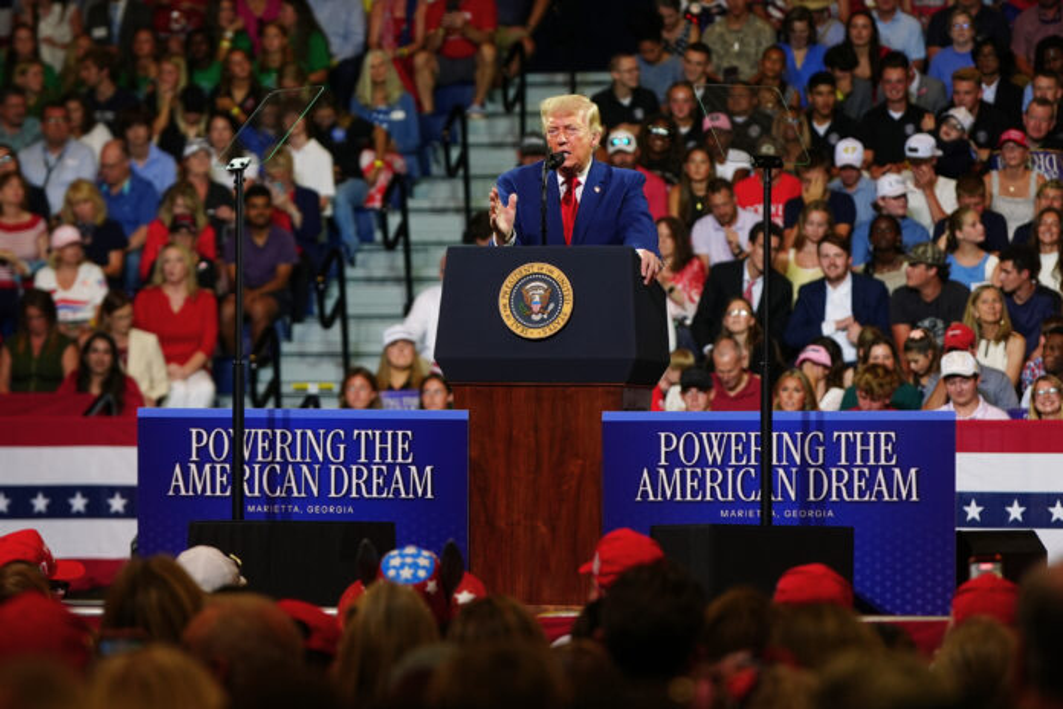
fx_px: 5226
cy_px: 354
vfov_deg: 7.8
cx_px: 532
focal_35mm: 177
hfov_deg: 11.6
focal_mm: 118
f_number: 2.8
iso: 640
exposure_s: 1/400
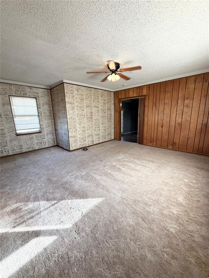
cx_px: 104
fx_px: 113
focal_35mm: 14
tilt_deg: -12.4
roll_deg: +1.9
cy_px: 139
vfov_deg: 102.1
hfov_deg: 85.7
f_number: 2.2
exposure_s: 1/120
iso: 160
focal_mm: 2.22
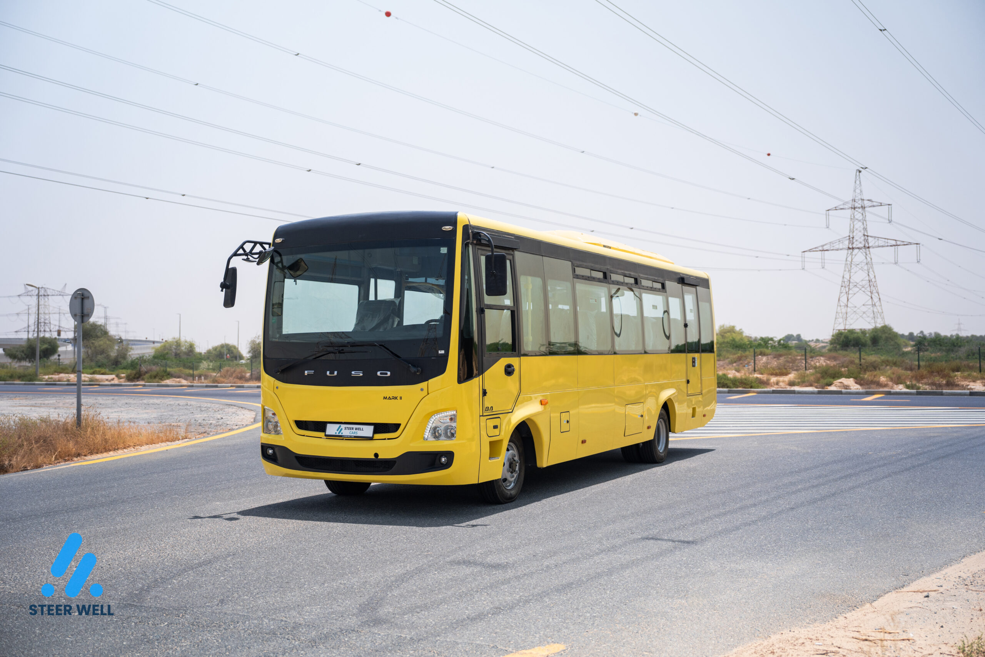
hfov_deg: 50.7
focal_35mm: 38
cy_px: 328
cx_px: 492
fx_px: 1040
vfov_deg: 35.1
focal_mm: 38
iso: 400
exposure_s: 1/200
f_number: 2.8
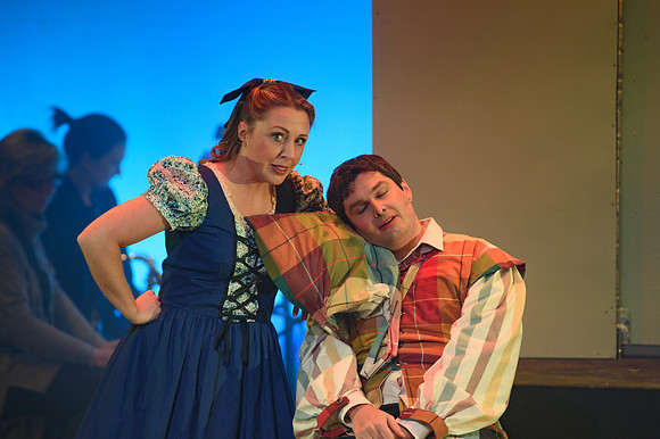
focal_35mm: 231
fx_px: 4229
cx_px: 361
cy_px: 215
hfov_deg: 8.9
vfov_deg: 5.9
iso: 800
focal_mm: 200
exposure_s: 1/160
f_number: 2.8
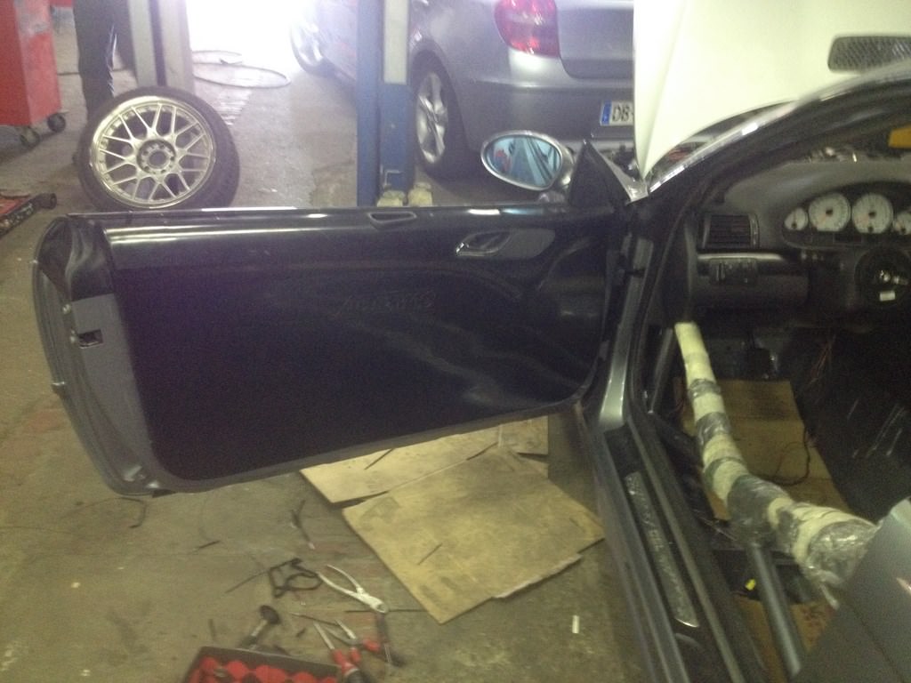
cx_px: 456
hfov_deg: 52.6
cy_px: 342
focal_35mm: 35
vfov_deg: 40.7
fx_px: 921
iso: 400
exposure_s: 1/20
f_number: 2.4
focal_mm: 4.28
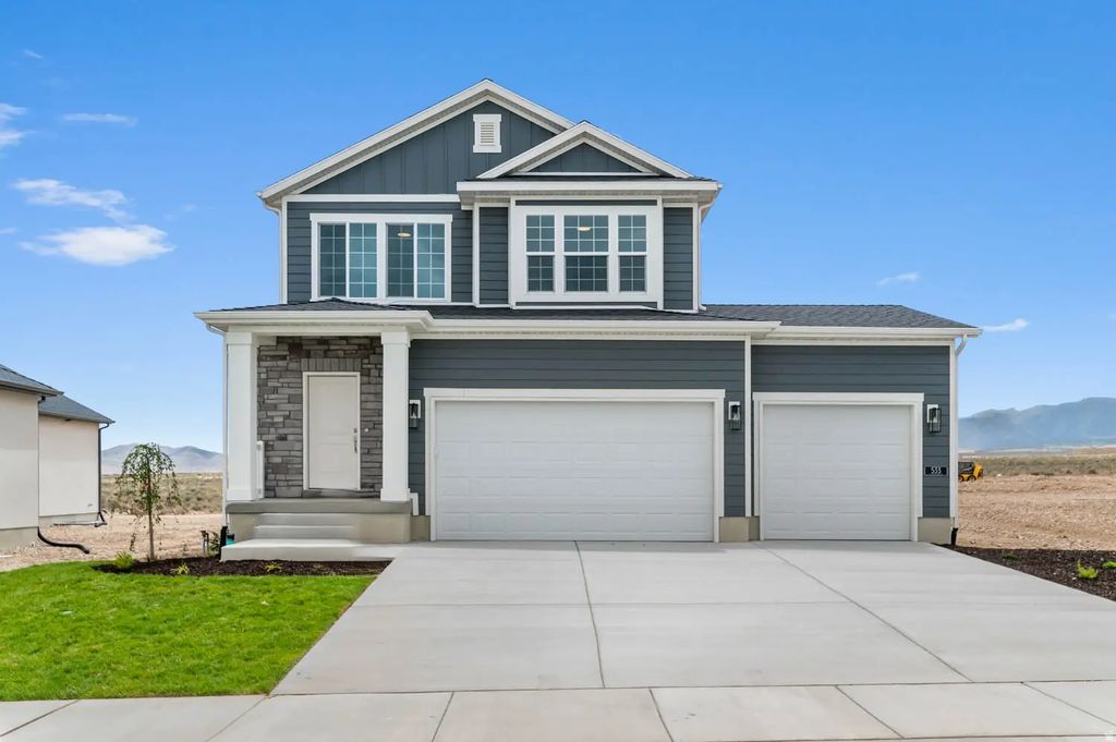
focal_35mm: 30
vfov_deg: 43.5
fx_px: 929
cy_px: 371
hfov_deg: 62.0
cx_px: 558
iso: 320
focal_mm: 30
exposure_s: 1/320
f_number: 8
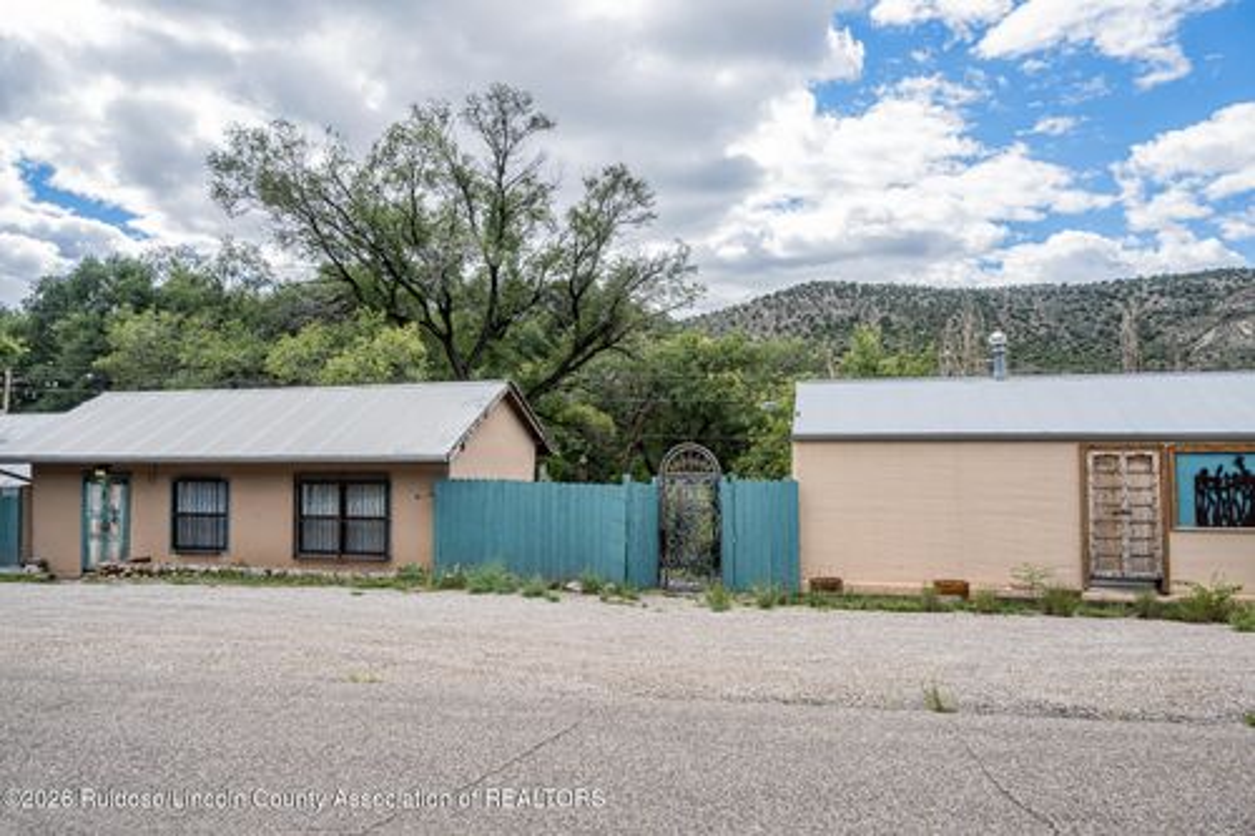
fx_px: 836
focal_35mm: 24
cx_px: 628
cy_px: 418
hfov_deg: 73.8
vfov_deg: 53.1
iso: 100
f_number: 6.3
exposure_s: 1/320
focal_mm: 16
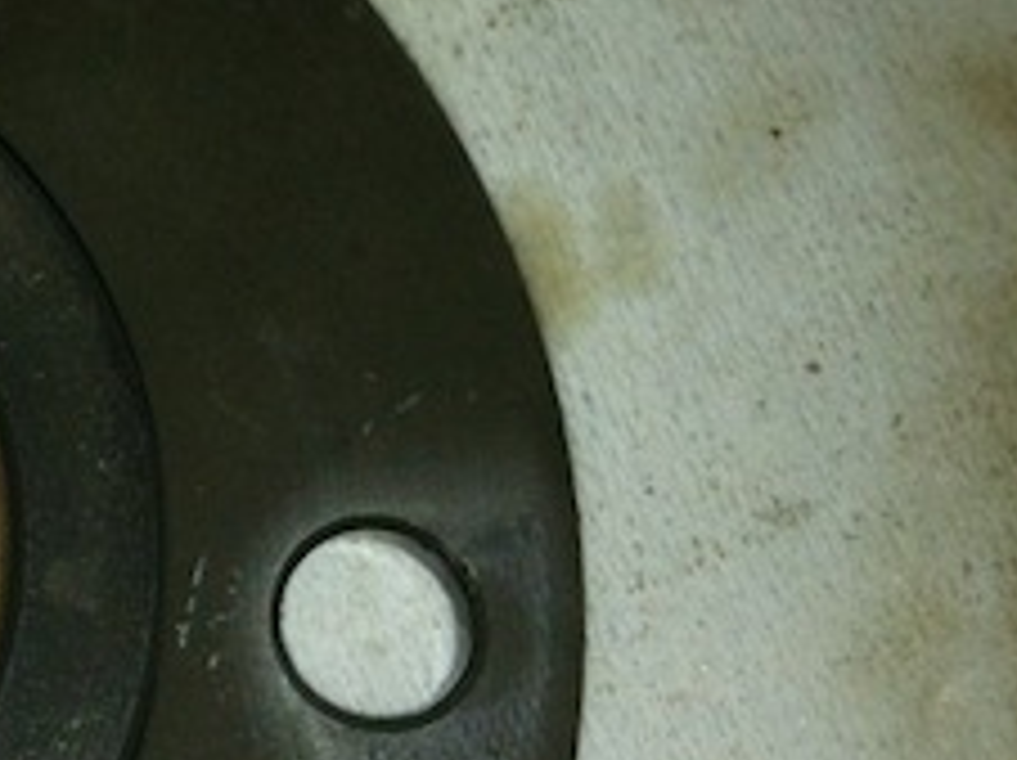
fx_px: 3639
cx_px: -567
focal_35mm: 124
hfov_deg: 14.7
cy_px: 319
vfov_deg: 11.9
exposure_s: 1/274
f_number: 2.8
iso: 80
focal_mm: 3.85
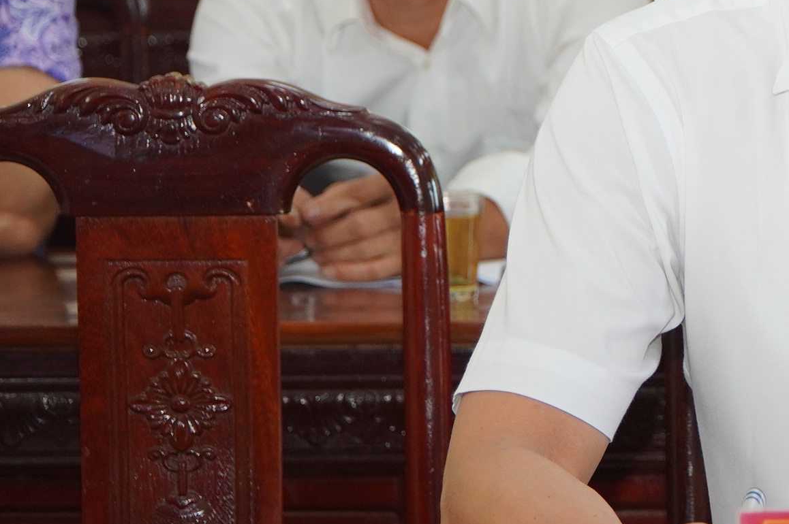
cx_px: 948
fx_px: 4693
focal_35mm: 214
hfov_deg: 9.5
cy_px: 104
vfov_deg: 6.4
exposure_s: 1/100
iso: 500
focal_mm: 55
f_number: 4
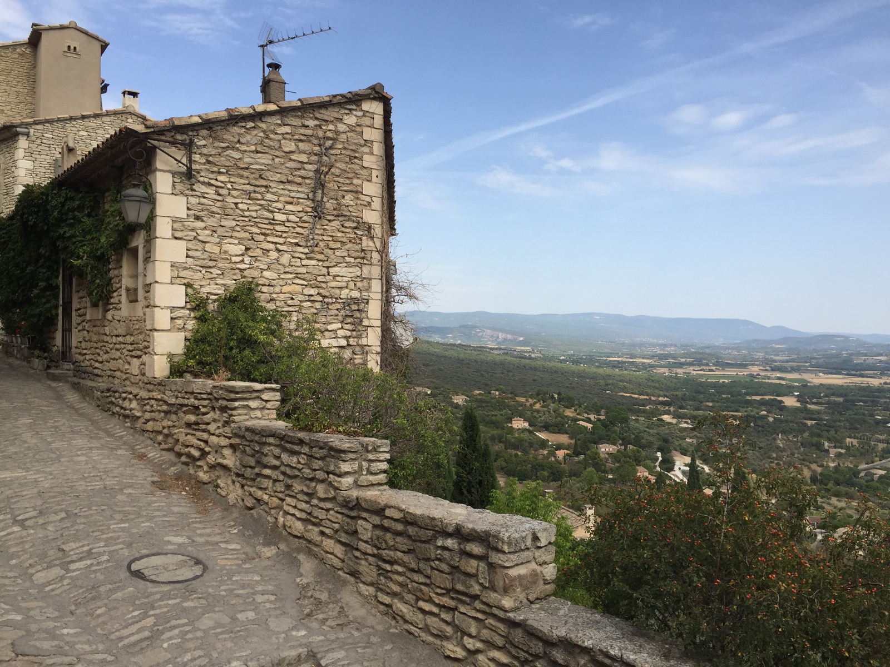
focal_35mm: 29
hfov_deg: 61.7
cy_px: 334
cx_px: 445
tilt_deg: +1.3
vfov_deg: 48.2
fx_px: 746
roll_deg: -1.6
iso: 32
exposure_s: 1/1522
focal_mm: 4.15
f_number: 2.2
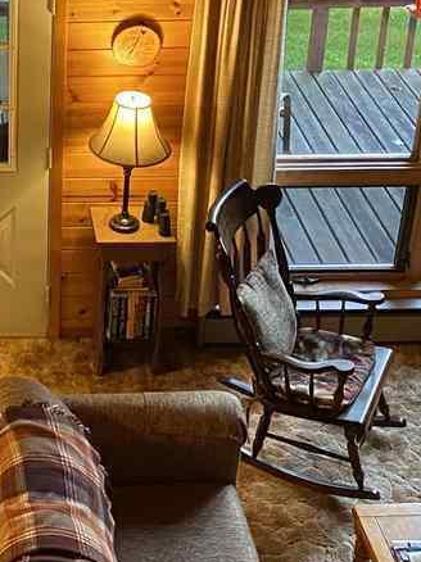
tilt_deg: -26.3
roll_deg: +0.9
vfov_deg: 25.2
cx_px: -72
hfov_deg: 18.4
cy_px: 96
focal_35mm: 76
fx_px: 1234
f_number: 1.8
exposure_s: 1/40
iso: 500
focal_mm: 4.25
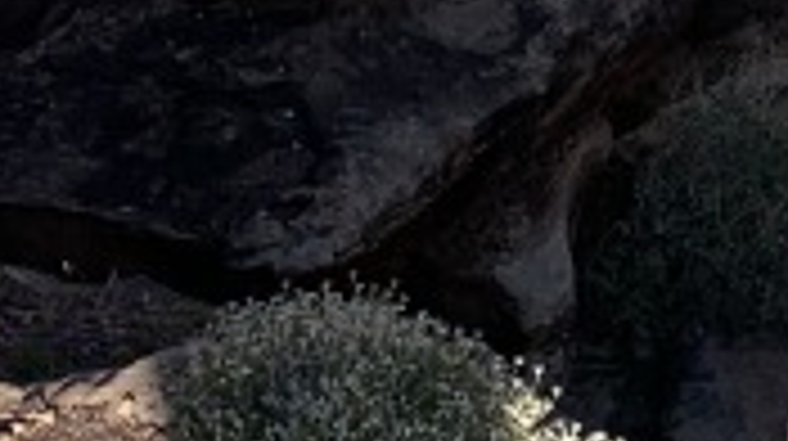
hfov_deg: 12.6
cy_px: -1116
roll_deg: +2.2
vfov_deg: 6.3
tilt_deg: -10.3
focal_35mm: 166
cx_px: 995
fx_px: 3465
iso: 25
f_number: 1.8
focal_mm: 4.25
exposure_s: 1/2257
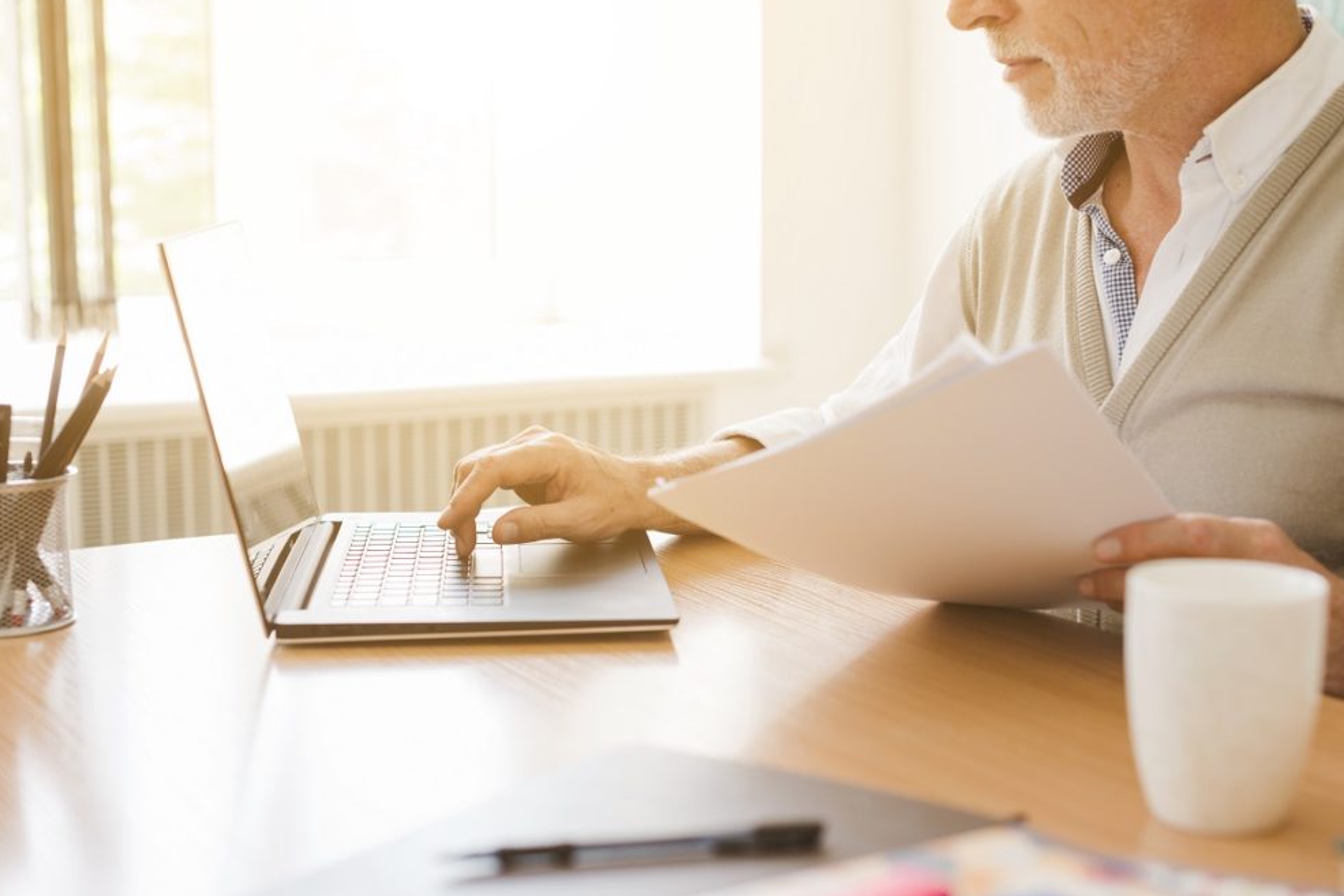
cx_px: 667
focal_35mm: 52
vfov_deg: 26.0
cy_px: 436
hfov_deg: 38.2
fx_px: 1941
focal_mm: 50
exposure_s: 1/200
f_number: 3.2
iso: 320
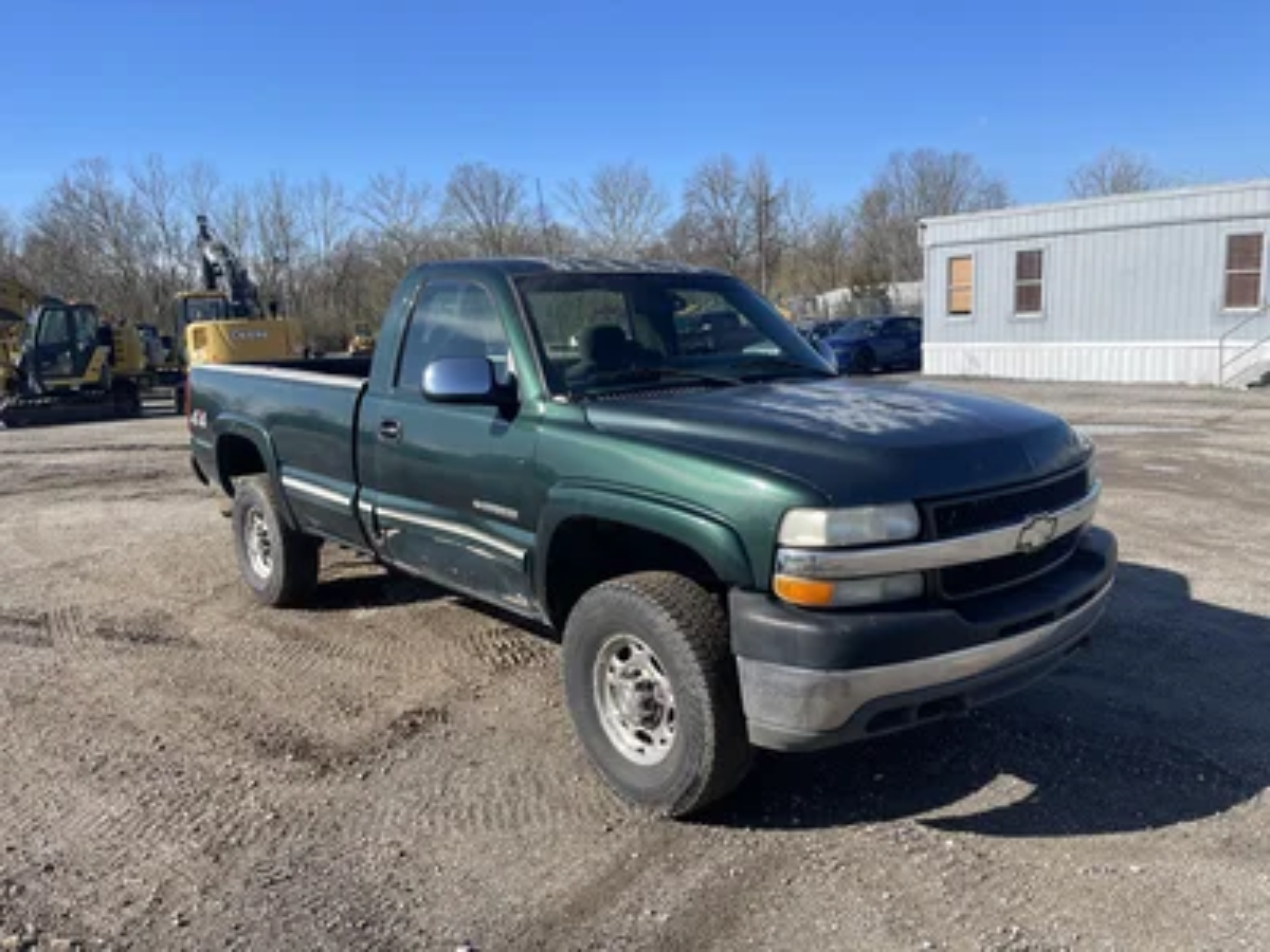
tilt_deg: -9.1
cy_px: 476
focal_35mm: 25
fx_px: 917
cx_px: 635
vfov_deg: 54.9
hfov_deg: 69.4
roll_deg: +1.4
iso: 32
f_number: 1.6
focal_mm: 5.1
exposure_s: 1/2488
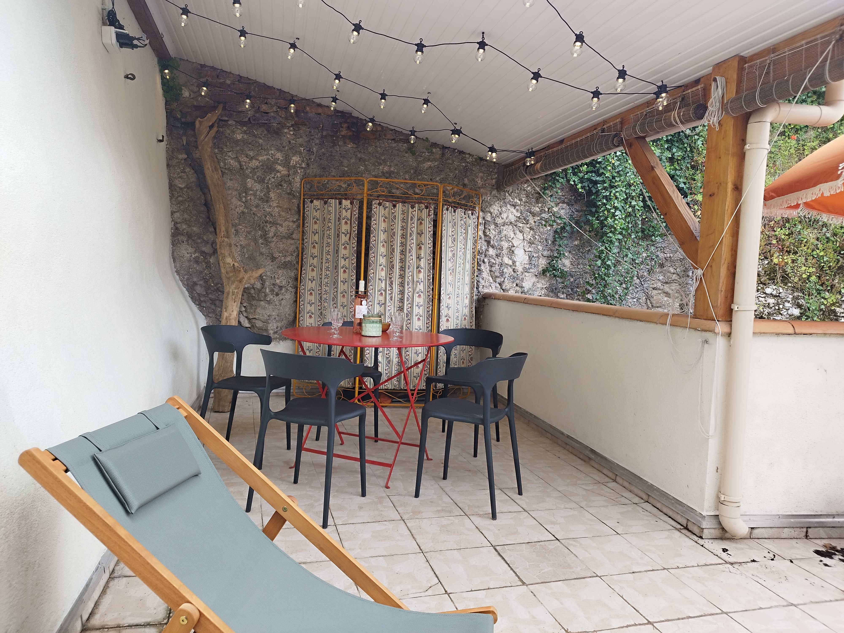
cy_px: 316
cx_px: 422
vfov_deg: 56.8
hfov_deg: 71.6
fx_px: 585
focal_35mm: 24
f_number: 1.89
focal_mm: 5.89
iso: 90
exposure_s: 1/100
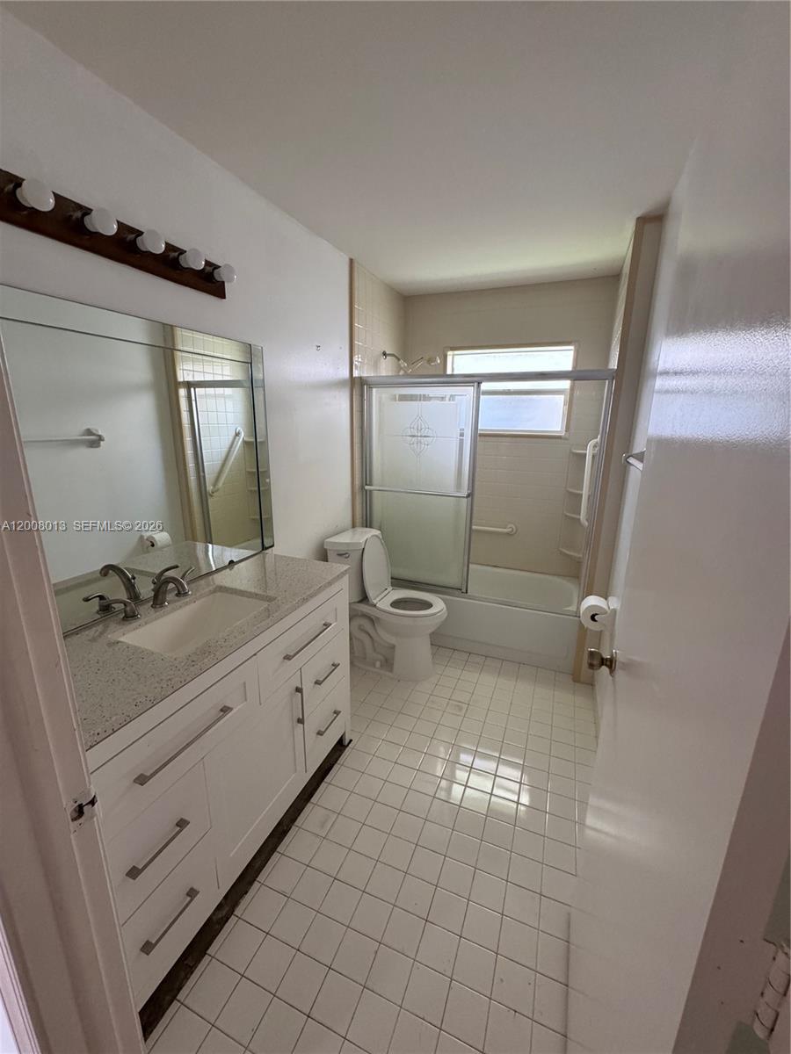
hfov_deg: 85.7
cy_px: 527
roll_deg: -1.3
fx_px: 427
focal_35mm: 14
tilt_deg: -14.2
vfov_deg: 102.1
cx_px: 396
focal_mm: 2.22
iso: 320
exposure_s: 1/99
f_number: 2.2
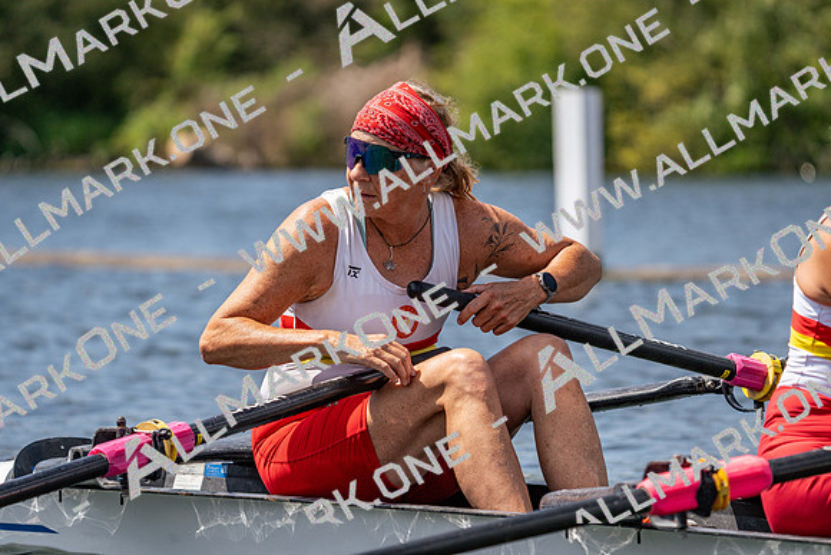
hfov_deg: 7.5
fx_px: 6303
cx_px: 416
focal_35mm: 273
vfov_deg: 5.0
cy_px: 278
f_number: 5.6
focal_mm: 273
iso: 250
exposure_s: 1/2000
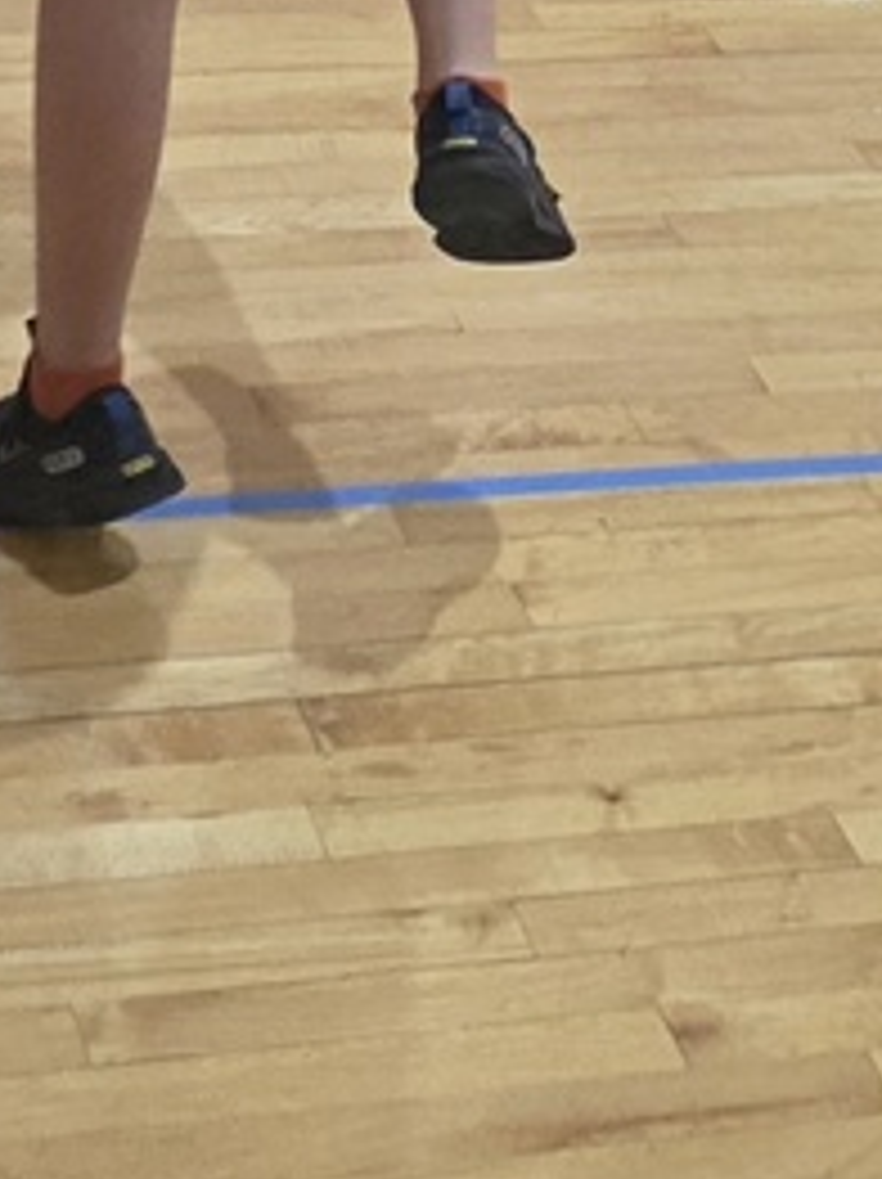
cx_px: 382
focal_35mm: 90
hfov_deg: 16.4
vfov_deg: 17.4
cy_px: -994
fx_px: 3063
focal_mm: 6.3
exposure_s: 1/120
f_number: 1.7
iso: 320
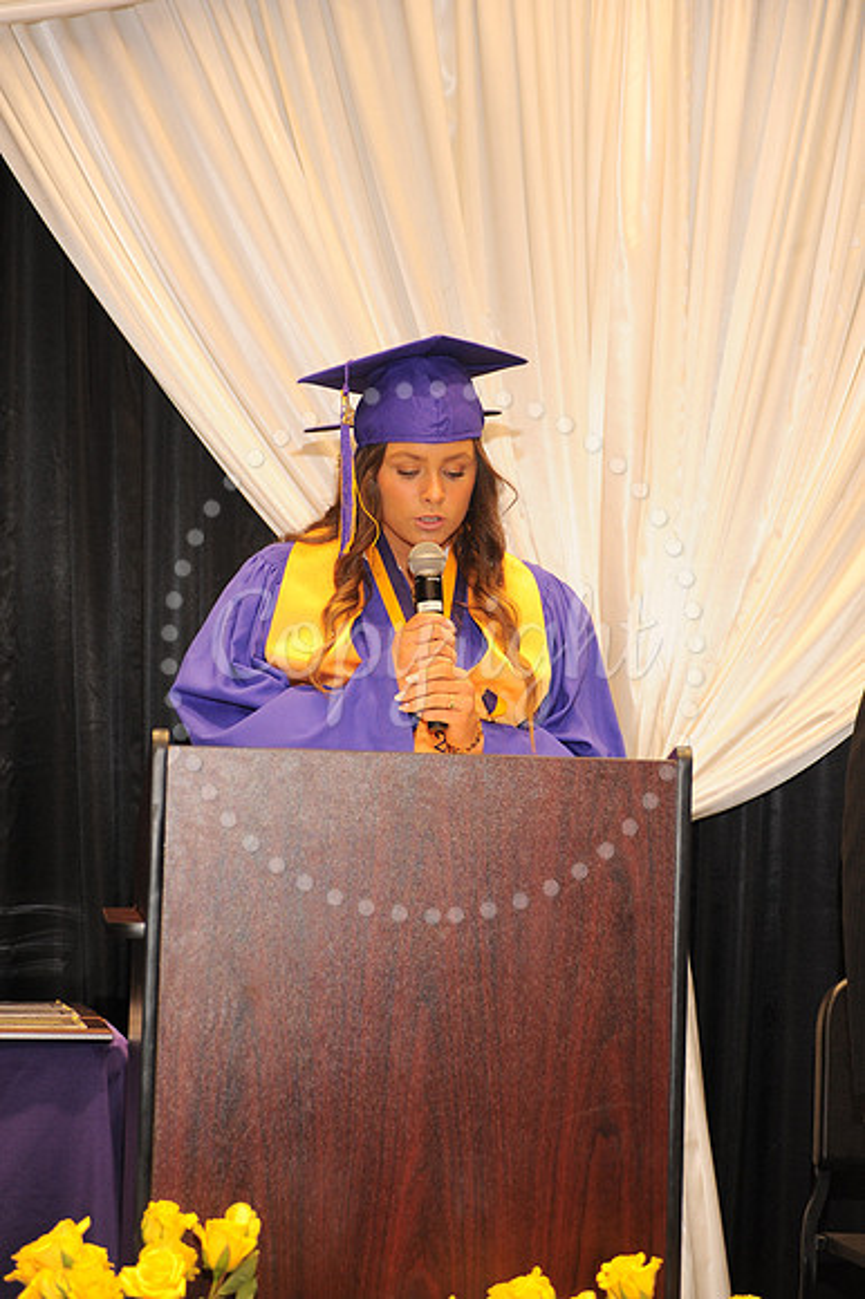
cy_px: 650
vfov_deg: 19.5
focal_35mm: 105
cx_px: 432
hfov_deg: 13.0
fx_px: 3789
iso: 1250
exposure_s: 1/60
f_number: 5.6
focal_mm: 105
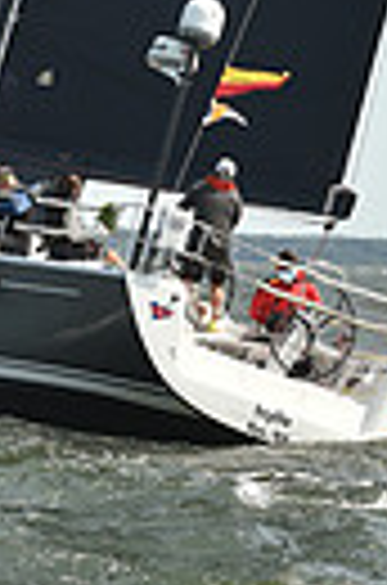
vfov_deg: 6.5
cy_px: -346
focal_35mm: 313
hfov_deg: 4.4
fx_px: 5074
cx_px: 97
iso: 250
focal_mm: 70
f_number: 7.1
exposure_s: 1/800
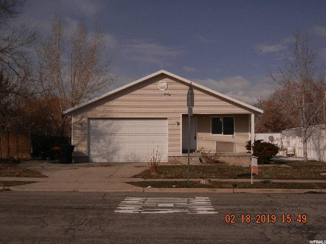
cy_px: 122
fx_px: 424
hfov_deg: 42.1
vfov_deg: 32.2
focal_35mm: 45
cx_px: 163
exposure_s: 1/1736
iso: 160
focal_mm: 8.1
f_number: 7.6
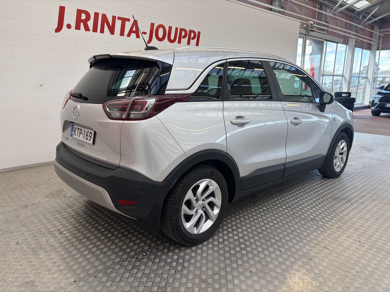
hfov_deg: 67.3
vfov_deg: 53.1
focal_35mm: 26
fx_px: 293
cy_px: 146
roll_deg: -1.7
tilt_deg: -12.4
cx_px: 195
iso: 40
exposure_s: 1/155
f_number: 1.6
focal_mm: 5.96
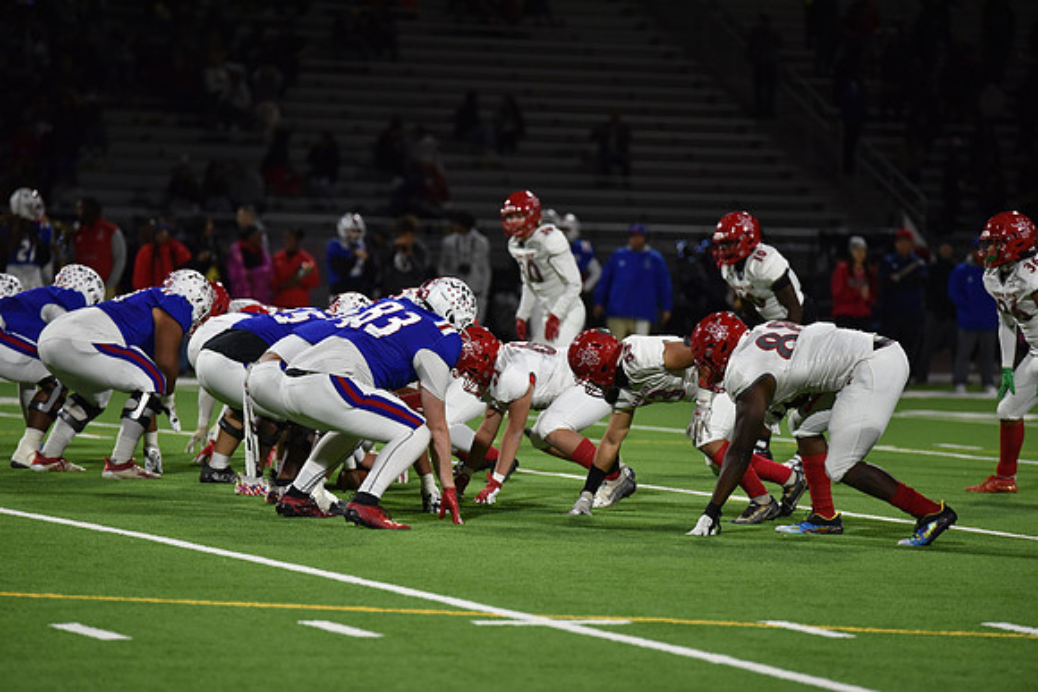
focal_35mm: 200
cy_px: 346
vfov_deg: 6.9
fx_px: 5768
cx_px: 519
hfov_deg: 10.3
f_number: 2.8
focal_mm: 200
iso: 2200
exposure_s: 1/640
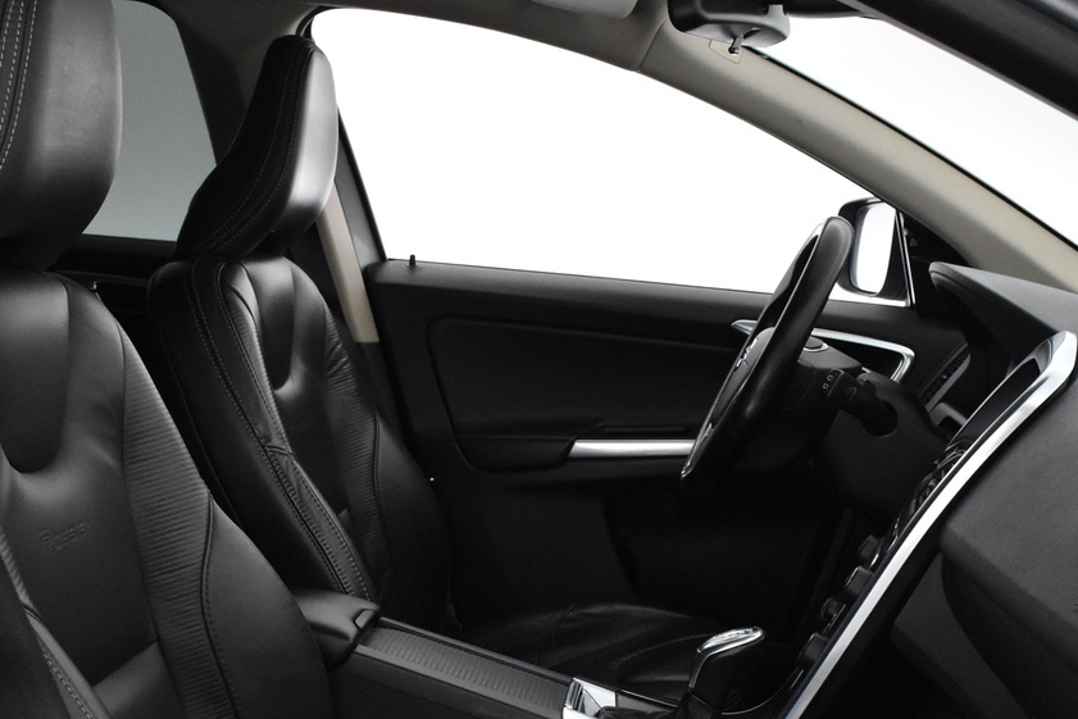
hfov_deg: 38.2
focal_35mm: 52
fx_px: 1557
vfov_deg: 25.5
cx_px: 522
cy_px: 591
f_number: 4.5
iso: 3200
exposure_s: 1/80
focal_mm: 18
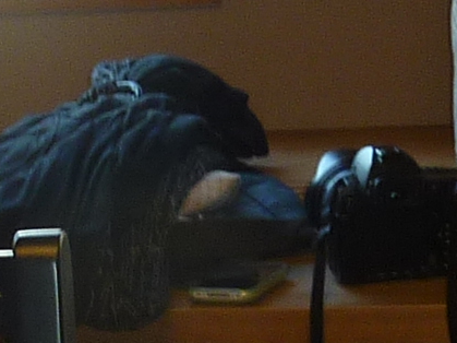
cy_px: 402
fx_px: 2323
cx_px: -50
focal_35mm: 176
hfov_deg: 11.1
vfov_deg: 8.4
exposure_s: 1/30
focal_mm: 4.1
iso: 100
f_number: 3.3
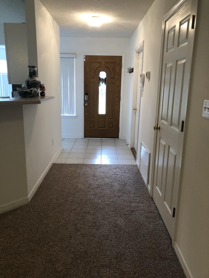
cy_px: 139
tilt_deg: -14.9
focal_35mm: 28
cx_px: 104
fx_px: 225
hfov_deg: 49.7
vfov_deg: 63.4
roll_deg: -1.9
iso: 40
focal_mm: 3.99
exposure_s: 1/20
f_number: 1.8
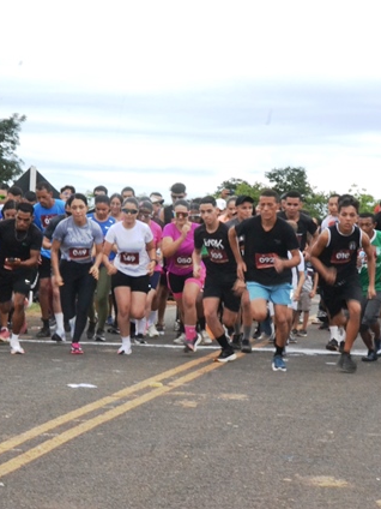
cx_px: 194
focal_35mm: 135
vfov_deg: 14.6
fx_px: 1981
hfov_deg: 11.0
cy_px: 254
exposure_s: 1/60
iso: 3200
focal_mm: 62
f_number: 25
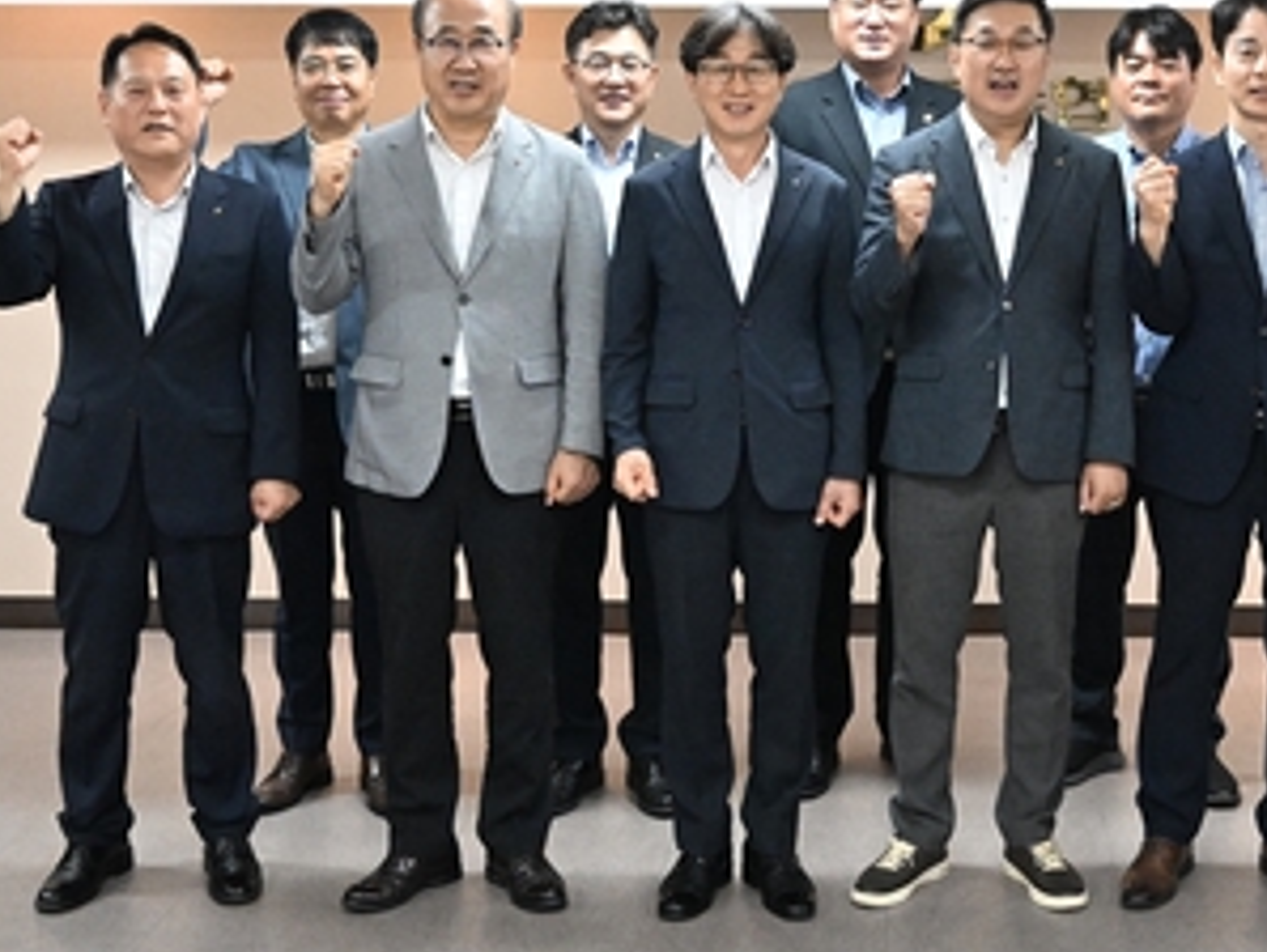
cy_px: 270
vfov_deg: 25.0
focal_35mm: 58
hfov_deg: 32.8
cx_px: 889
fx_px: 2125
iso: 8000
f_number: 2.8
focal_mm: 24
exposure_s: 1/800
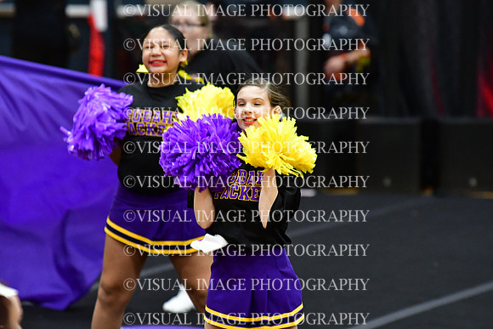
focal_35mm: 300
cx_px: 246
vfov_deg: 4.6
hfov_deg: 6.9
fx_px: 4109
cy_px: 164
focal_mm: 200
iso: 5000
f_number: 3.5
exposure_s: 1/500
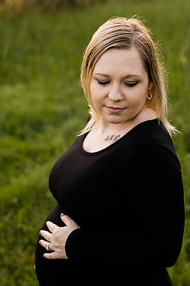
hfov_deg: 19.4
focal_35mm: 70
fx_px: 555
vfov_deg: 28.8
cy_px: 158
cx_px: 109
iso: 400
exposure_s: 1/200
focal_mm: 58
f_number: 3.2
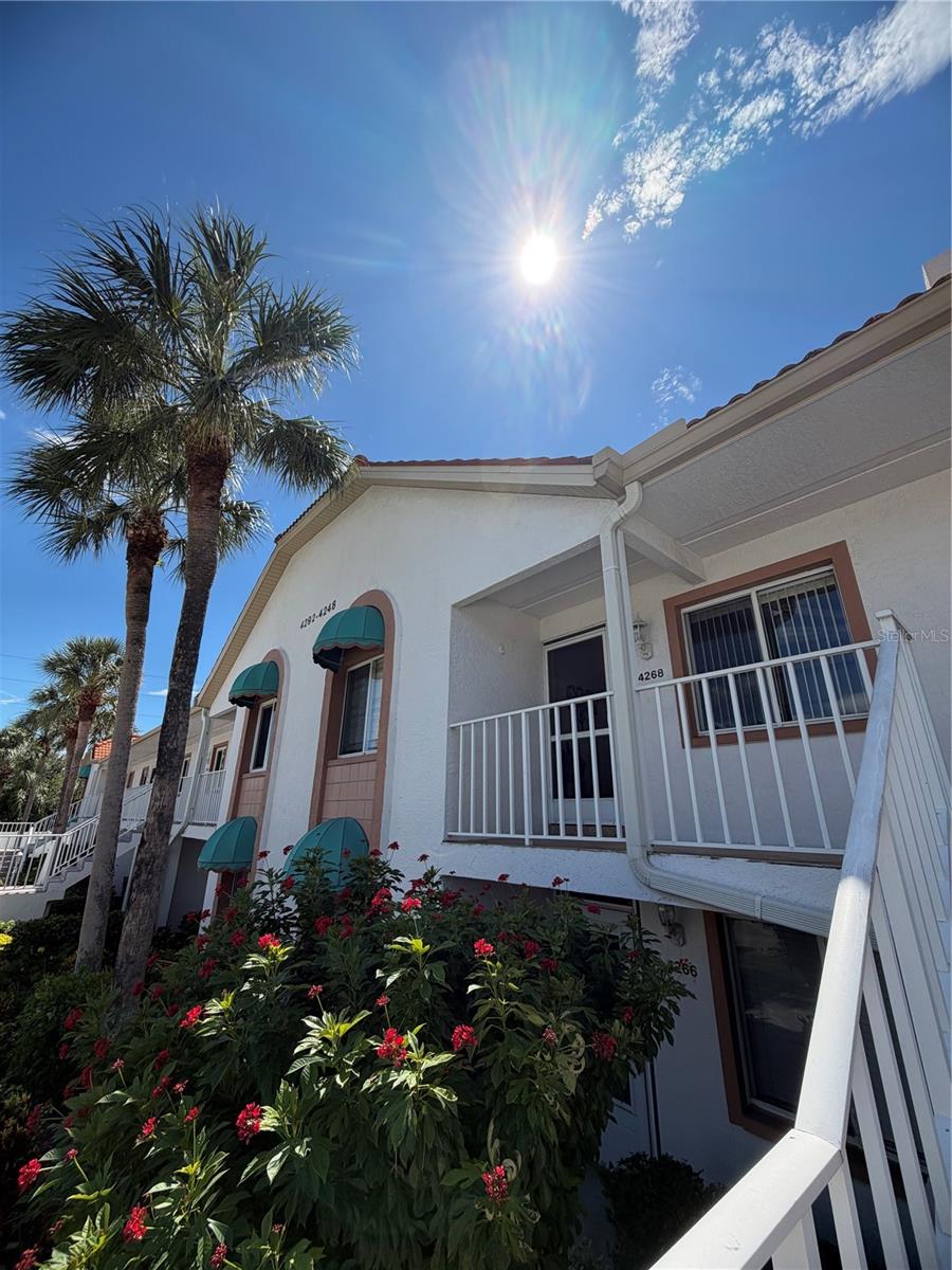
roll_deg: -1.3
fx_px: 513
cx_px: 476
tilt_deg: +19.8
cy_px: 635
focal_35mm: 14
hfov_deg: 85.7
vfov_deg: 102.1
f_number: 2.2
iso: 25
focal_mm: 2.22
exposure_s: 1/789
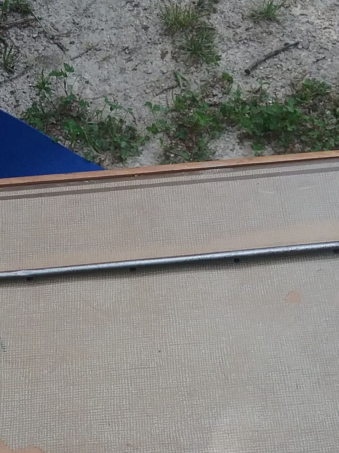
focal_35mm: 64
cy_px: 372
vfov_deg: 29.5
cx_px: 149
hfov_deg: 22.9
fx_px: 836
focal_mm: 3.3
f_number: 2.2
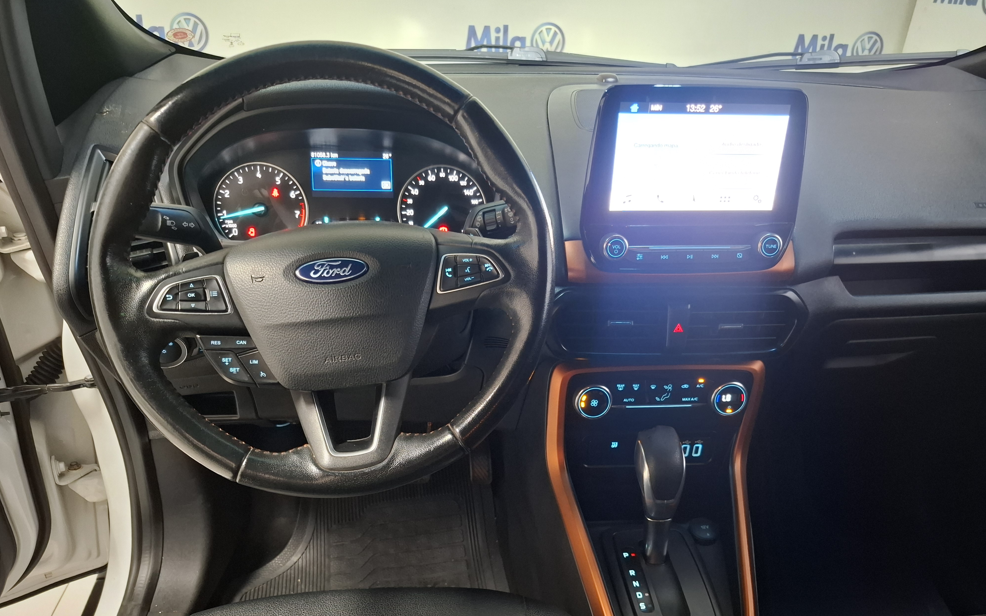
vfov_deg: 49.0
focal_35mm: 25
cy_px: 369
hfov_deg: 72.5
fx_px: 672
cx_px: 493
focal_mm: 5.54
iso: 640
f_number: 1.8
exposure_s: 1/24
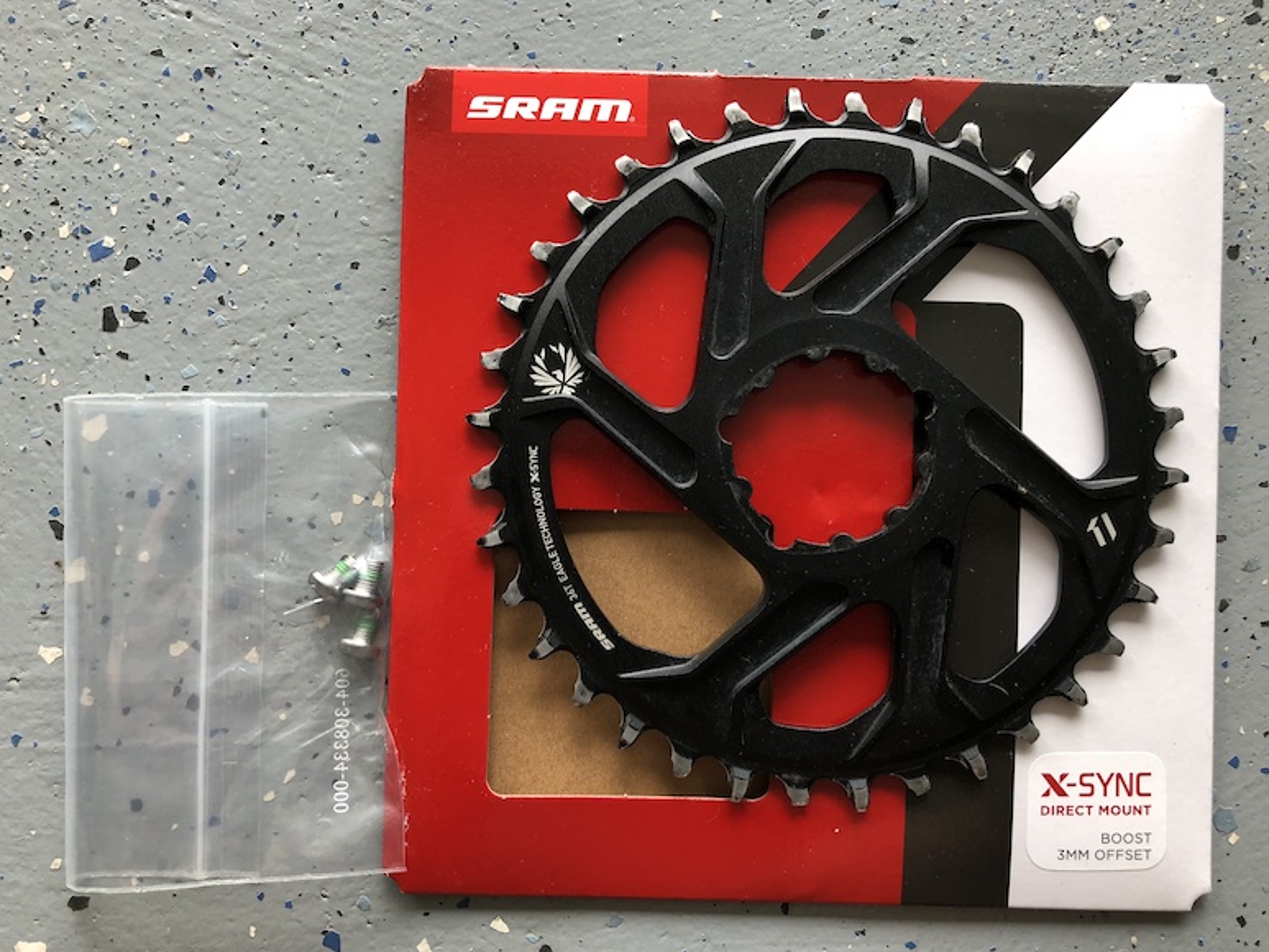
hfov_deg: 60.0
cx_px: 621
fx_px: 1100
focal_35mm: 30
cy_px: 479
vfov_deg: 46.8
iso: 40
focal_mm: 3.99
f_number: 1.8
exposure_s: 1/120
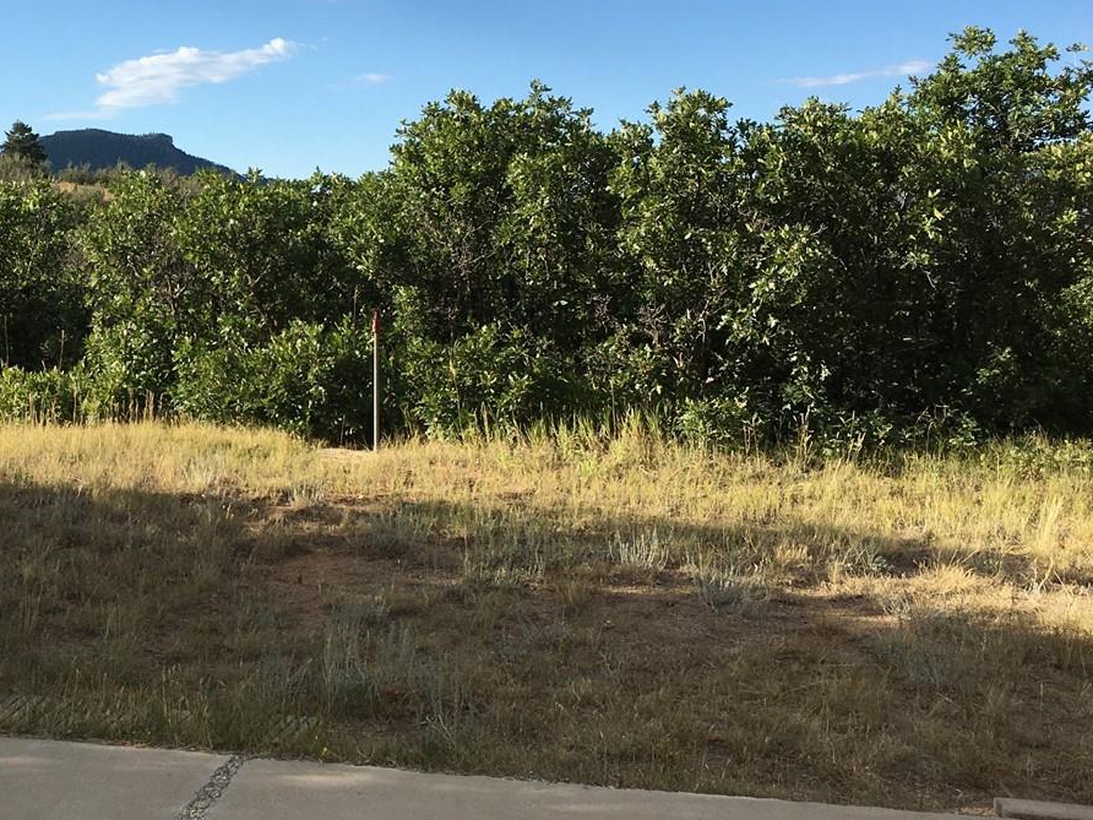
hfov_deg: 35.2
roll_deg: +0.0
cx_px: 161
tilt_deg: -5.5
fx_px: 1642
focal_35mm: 52
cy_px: 379
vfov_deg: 28.0
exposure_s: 1/1148
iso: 25
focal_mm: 4.15
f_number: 2.2
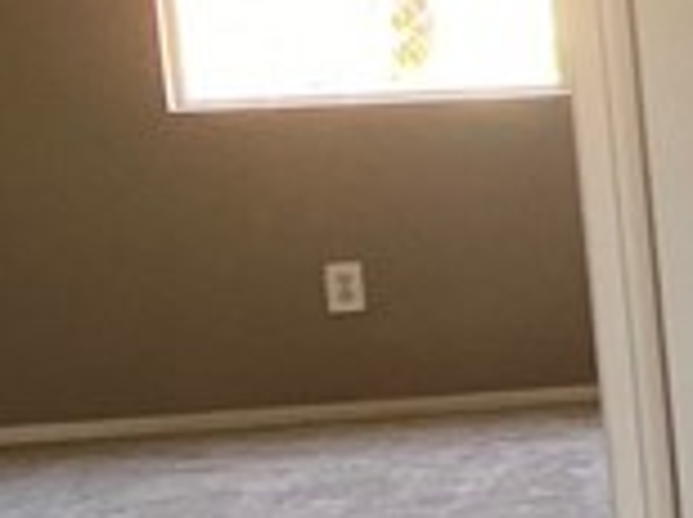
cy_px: 284
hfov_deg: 8.9
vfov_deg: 8.6
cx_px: 2228
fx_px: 3458
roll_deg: +1.2
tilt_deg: -8.2
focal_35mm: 173
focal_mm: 5.1
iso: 100
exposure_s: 1/120
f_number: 1.6
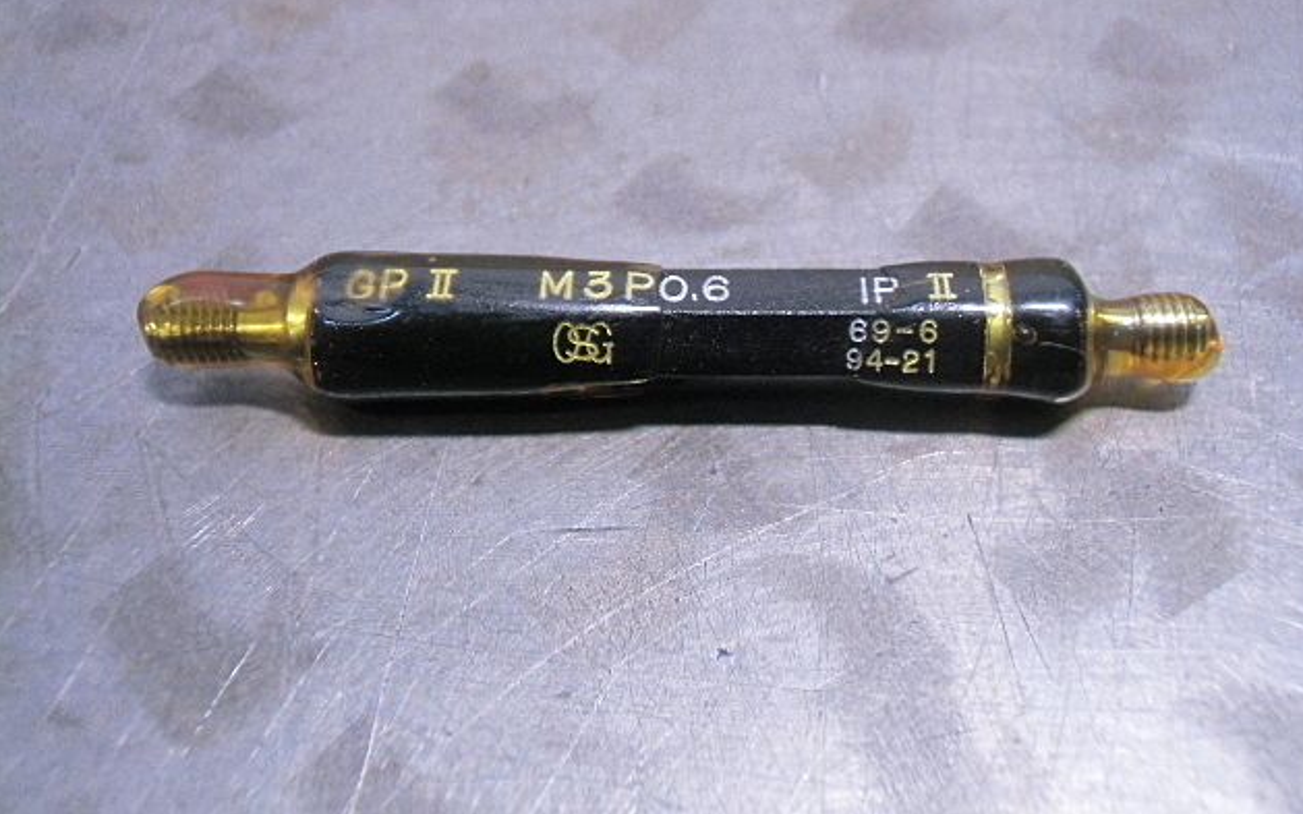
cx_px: 661
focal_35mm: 41
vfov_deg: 31.1
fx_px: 1456
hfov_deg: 48.2
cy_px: 319
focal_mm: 6.67
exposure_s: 1/20
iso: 400
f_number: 3.9
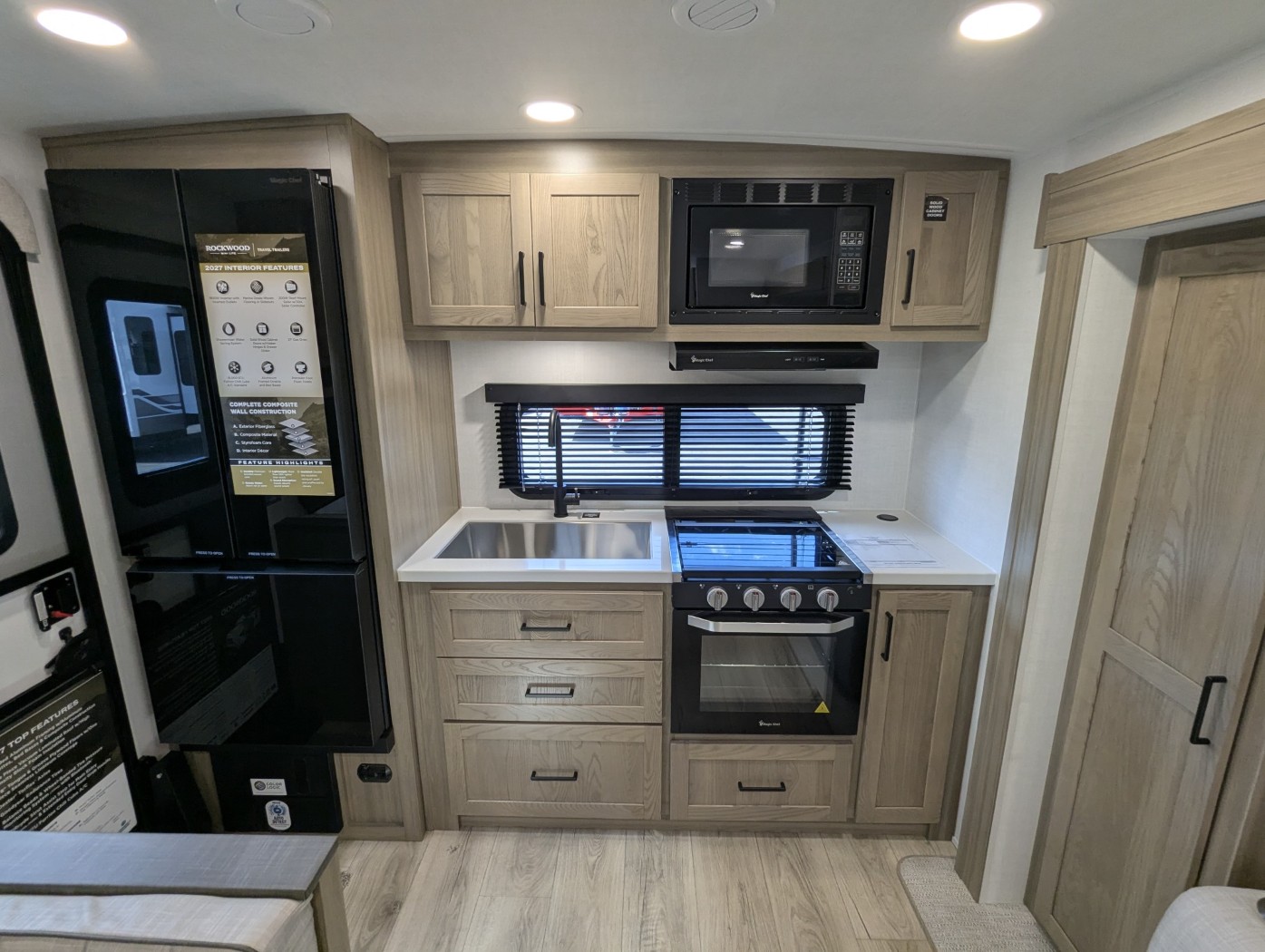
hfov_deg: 94.4
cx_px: 632
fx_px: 585
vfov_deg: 78.2
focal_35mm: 16
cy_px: 476
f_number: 2.2
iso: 62
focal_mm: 2.35
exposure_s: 1/44.1
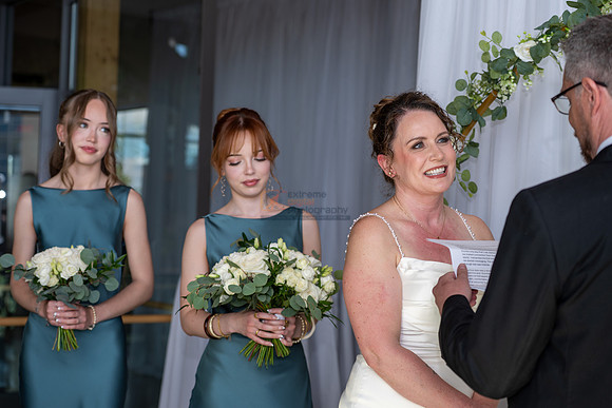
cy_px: 204
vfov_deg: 19.5
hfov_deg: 28.8
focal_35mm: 70
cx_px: 306
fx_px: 1190
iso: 125
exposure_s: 1/160
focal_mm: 70
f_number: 4
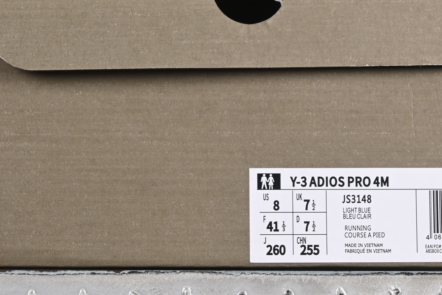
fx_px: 1952
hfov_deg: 12.9
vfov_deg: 8.6
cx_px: 244
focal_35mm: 159
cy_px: 76
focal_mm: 50
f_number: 7.1
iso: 160
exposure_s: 1/60
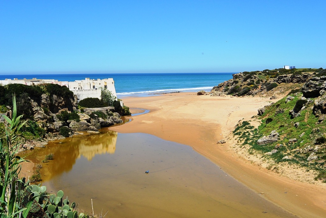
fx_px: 399
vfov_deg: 30.6
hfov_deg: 44.5
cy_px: 109
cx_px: 163
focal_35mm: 44
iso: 100
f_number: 5
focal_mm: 16.6
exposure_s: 1/800
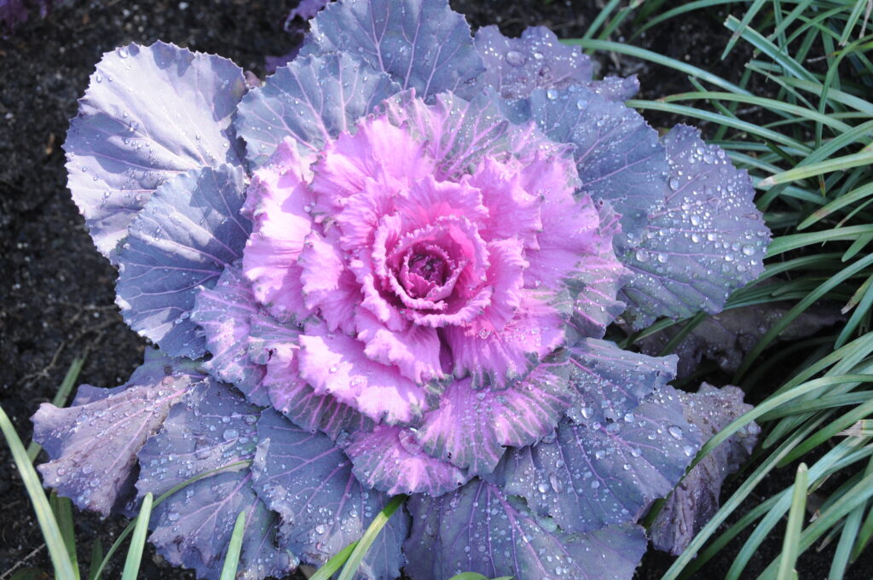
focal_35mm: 72
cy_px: 290
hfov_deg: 28.1
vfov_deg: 18.9
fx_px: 1744
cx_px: 436
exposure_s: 1/80
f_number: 9
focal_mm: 48
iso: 500
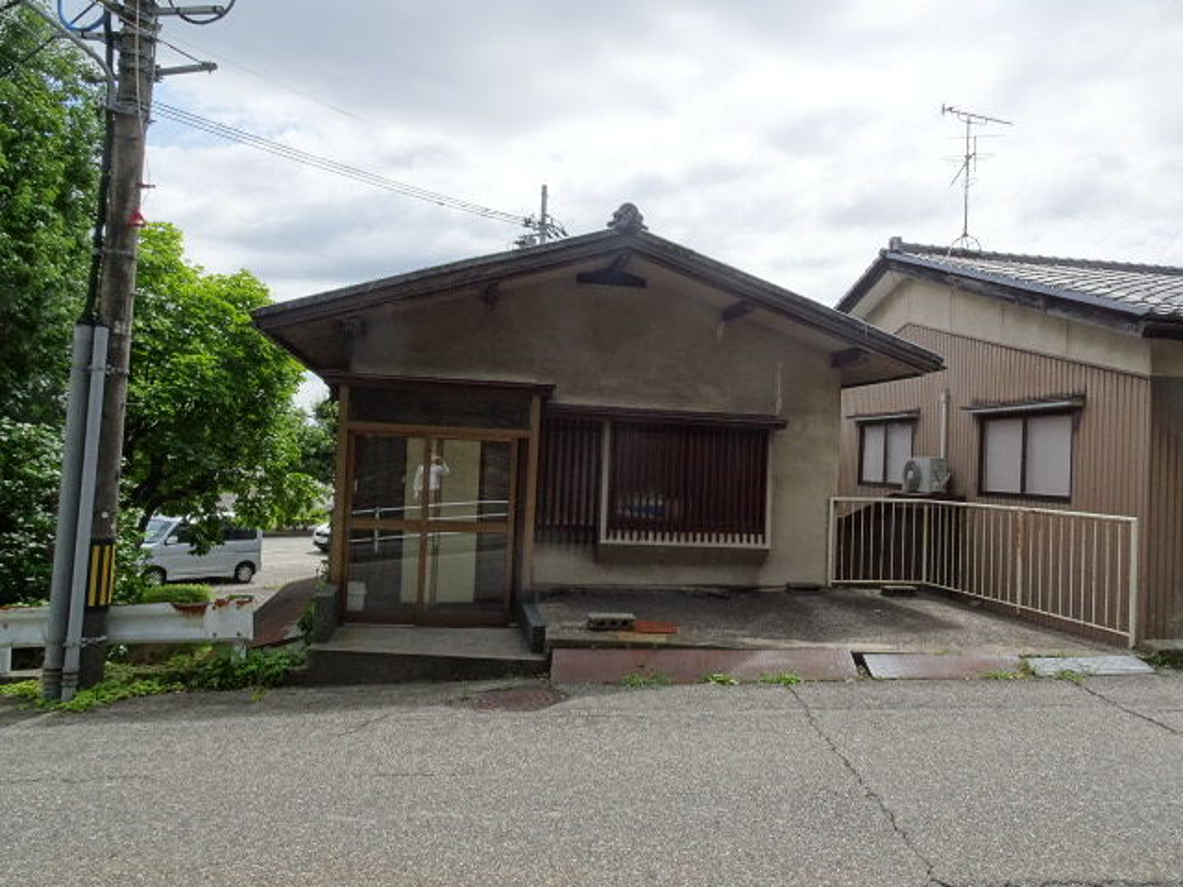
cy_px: 444
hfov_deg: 71.6
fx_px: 820
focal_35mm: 24
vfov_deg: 56.8
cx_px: 592
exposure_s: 1/400
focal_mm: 4.1
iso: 80
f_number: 4
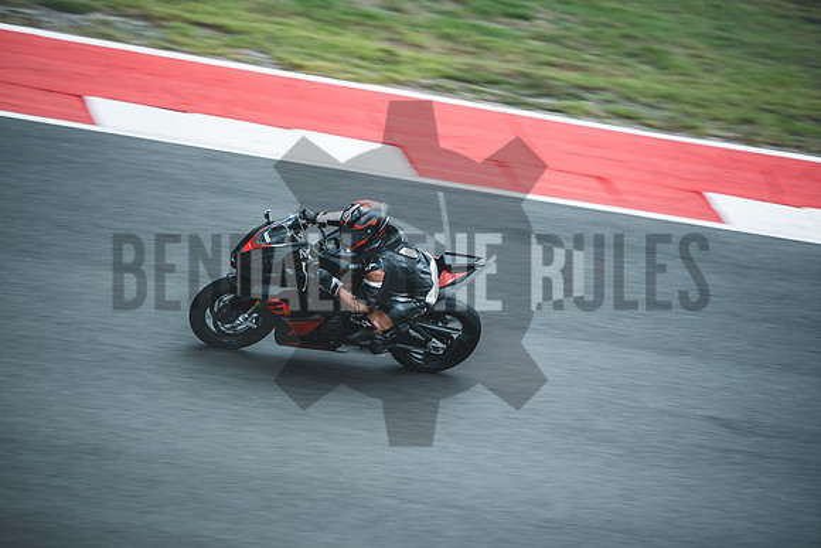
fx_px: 6843
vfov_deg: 4.6
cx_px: 410
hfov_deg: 6.9
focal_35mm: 300
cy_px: 274
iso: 400
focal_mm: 200
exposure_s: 1/320
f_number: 2
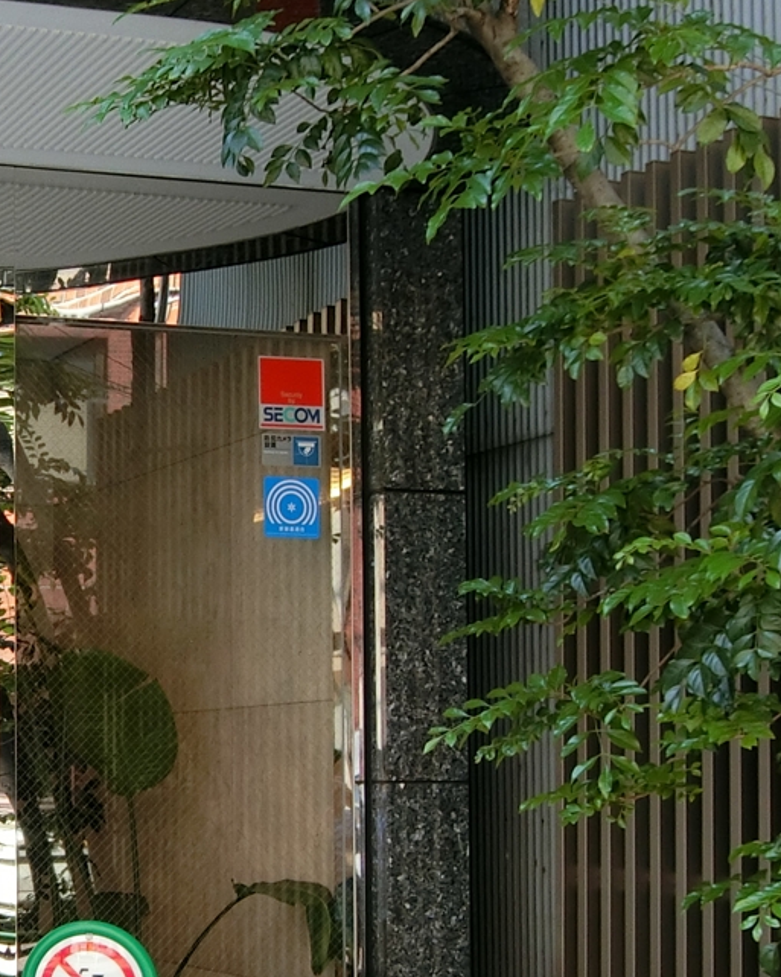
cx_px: -187
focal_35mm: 73
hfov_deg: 19.6
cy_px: 729
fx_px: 2111
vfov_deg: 25.8
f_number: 3.3
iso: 100
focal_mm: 6.4
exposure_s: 1/125
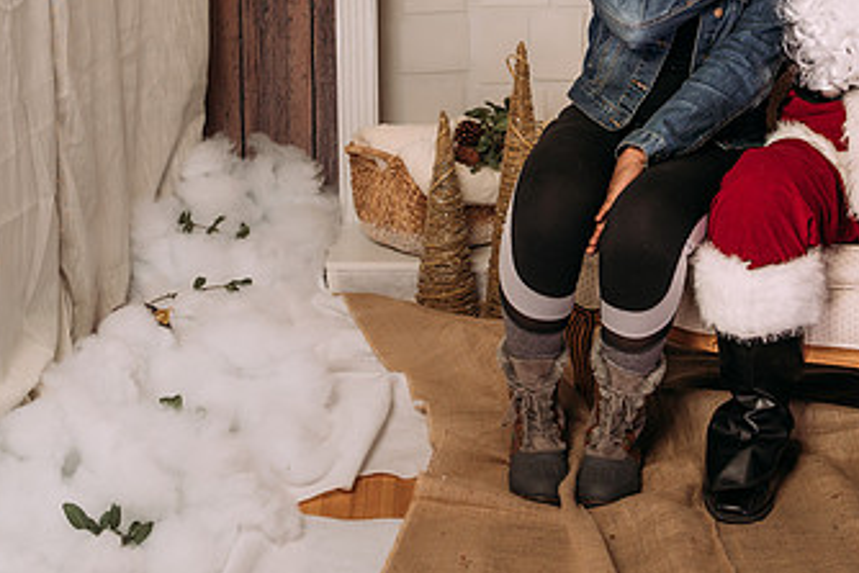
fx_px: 1575
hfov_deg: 30.2
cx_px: 592
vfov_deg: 20.4
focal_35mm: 66
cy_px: 110
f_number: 5
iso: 100
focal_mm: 35
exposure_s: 1/100
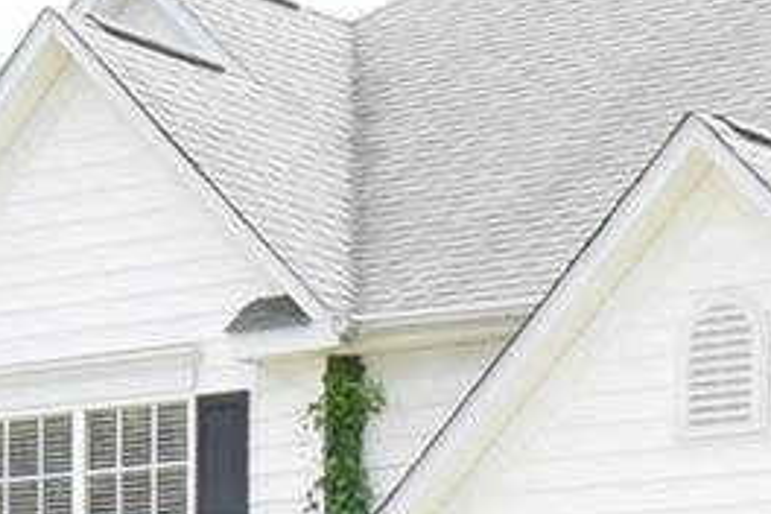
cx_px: 549
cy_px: 511
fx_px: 1434
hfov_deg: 29.7
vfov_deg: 19.7
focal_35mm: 67
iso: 200
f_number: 7.1
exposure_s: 1/250
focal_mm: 11.5
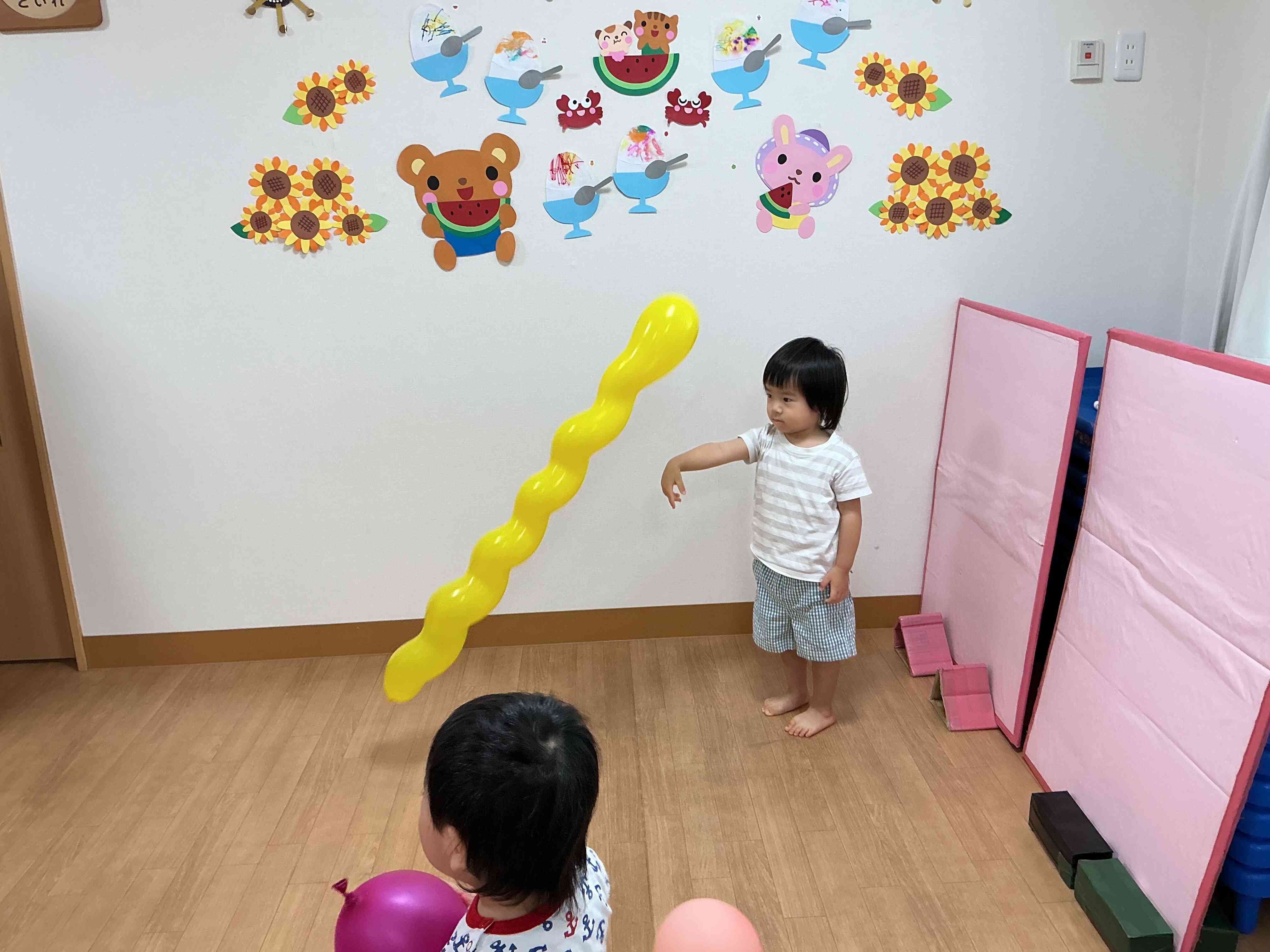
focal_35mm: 29
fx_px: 1064
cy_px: 476
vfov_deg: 48.2
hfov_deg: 61.7
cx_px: 635
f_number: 1.8
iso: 64
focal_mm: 3
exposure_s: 1/120
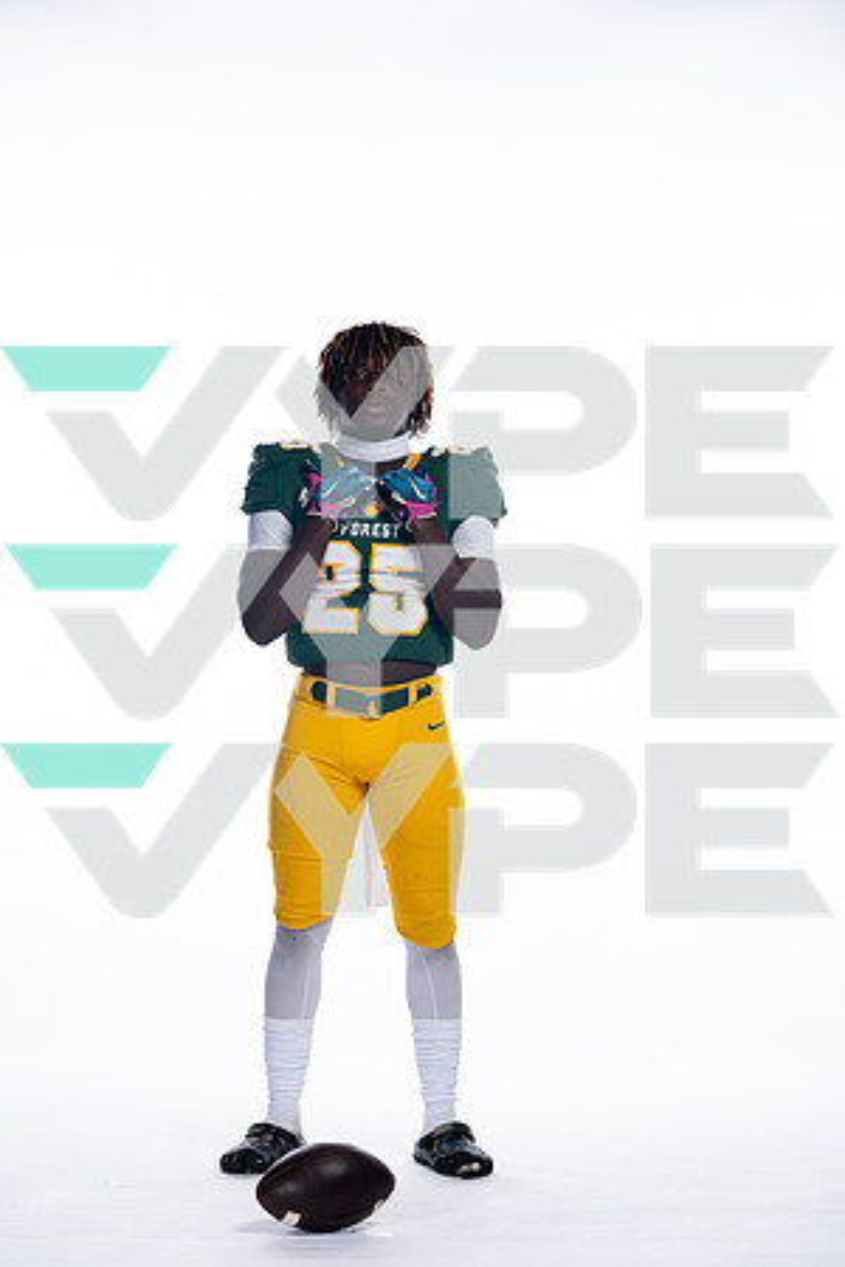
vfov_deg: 19.1
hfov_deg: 12.8
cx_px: 422
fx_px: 3767
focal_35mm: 107
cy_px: 634
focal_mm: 107
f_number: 6.3
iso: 400
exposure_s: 1/250
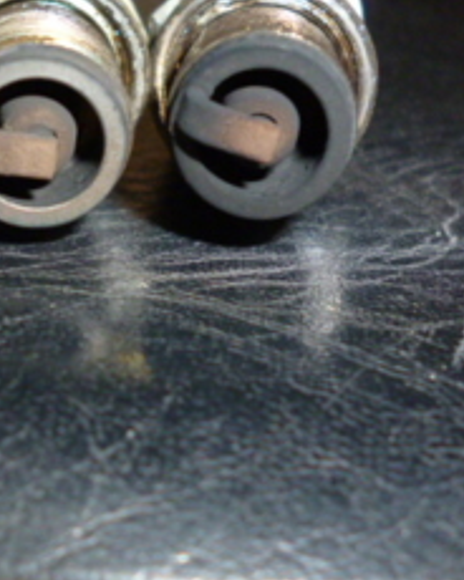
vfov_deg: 32.8
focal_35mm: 57
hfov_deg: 26.4
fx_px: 978
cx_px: 131
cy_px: 214
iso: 400
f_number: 3.1
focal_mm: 5
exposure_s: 1/60
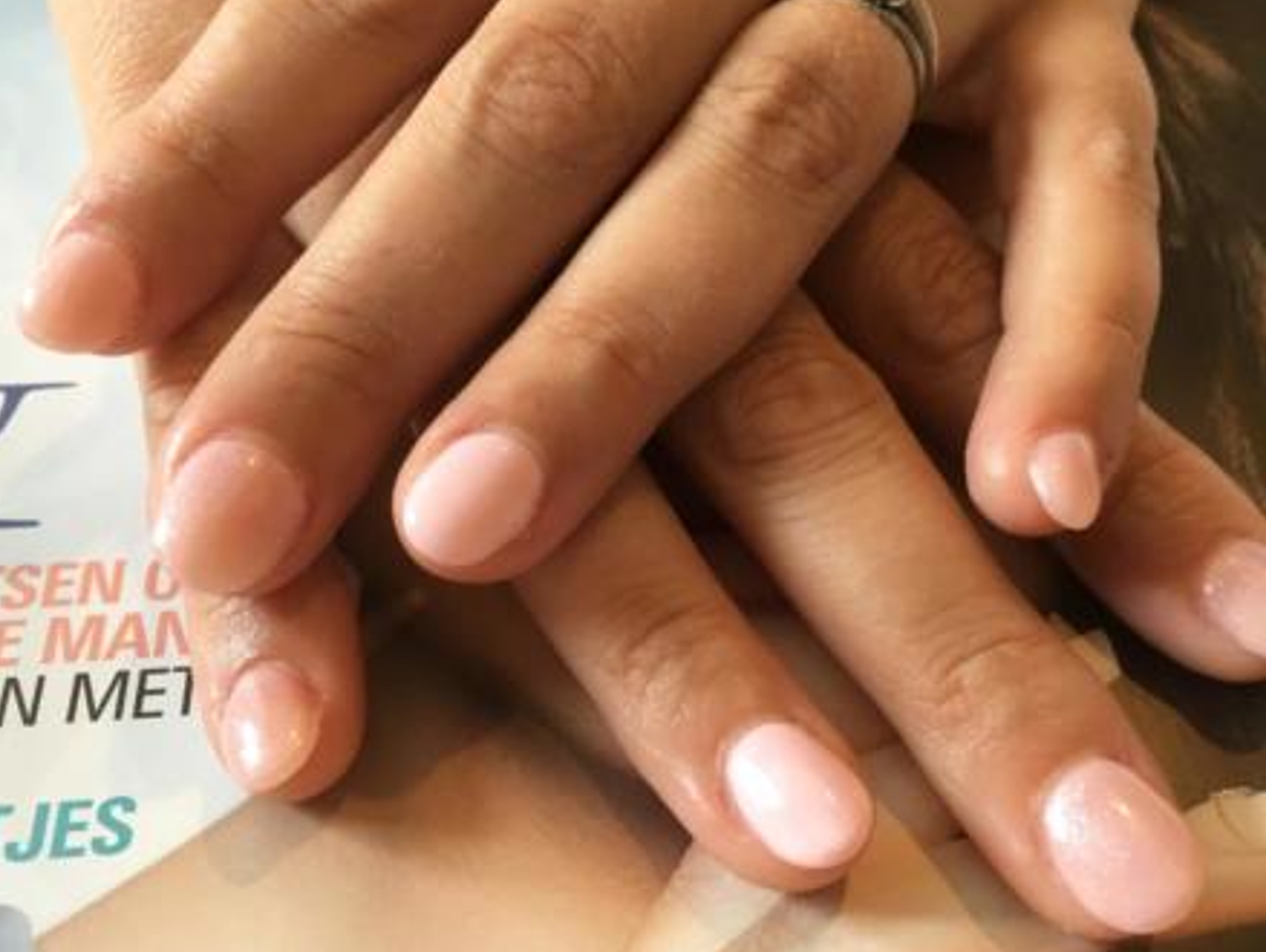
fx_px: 1208
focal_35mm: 33
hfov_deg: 55.3
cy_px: 460
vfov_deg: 43.0
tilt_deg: -49.5
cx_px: 652
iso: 50
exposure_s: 1/33
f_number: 2.2
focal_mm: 4.15
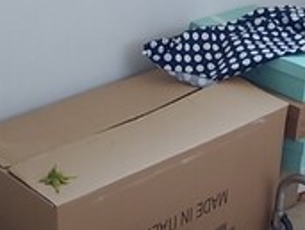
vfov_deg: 17.6
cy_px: 162
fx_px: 742
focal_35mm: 84
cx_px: 141
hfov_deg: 23.2
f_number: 1.8
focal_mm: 5.23
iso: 250
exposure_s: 1/33
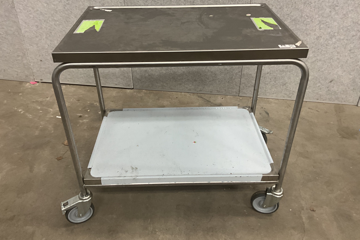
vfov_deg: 42.2
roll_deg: +0.6
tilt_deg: -32.2
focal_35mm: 31
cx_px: 176
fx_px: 310
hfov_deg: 60.3
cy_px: 105
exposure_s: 1/60
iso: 125
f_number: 1.8
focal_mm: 3
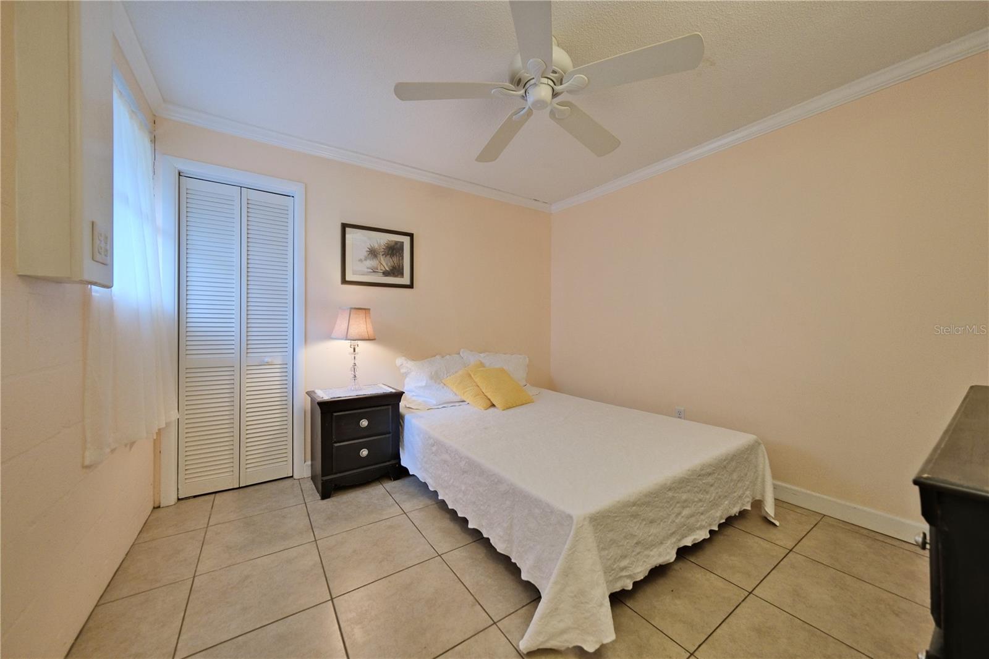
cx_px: 494
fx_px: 330
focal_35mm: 12
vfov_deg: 90.0
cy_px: 330
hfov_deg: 112.6
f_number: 2.8
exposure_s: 1/125
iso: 640
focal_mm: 8
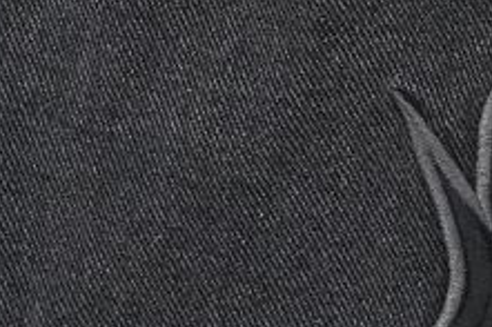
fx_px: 3250
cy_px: 38
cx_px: 1211
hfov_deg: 8.0
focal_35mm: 238
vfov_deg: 5.8
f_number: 10
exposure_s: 1/100
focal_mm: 35
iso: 1600
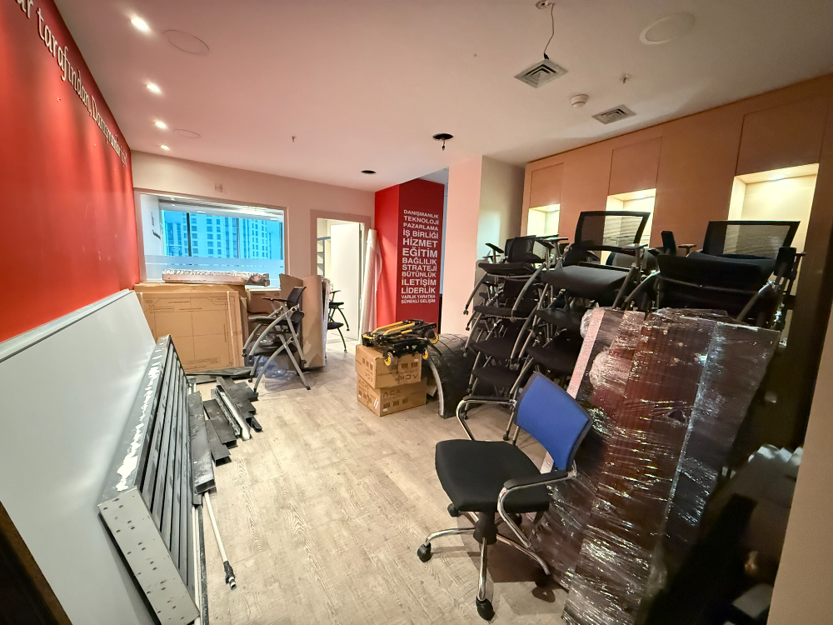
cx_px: 416
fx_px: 337
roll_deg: -2.0
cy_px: 312
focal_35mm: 14
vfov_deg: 85.7
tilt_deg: -6.4
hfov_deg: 102.1
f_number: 2.2
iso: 2000
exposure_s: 1/25
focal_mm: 2.22
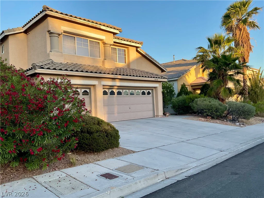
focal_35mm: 29
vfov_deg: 48.2
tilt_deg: +1.7
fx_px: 221
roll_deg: +2.5
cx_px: 132
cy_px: 99
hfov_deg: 61.7
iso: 16
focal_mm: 3
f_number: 1.8
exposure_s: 1/327
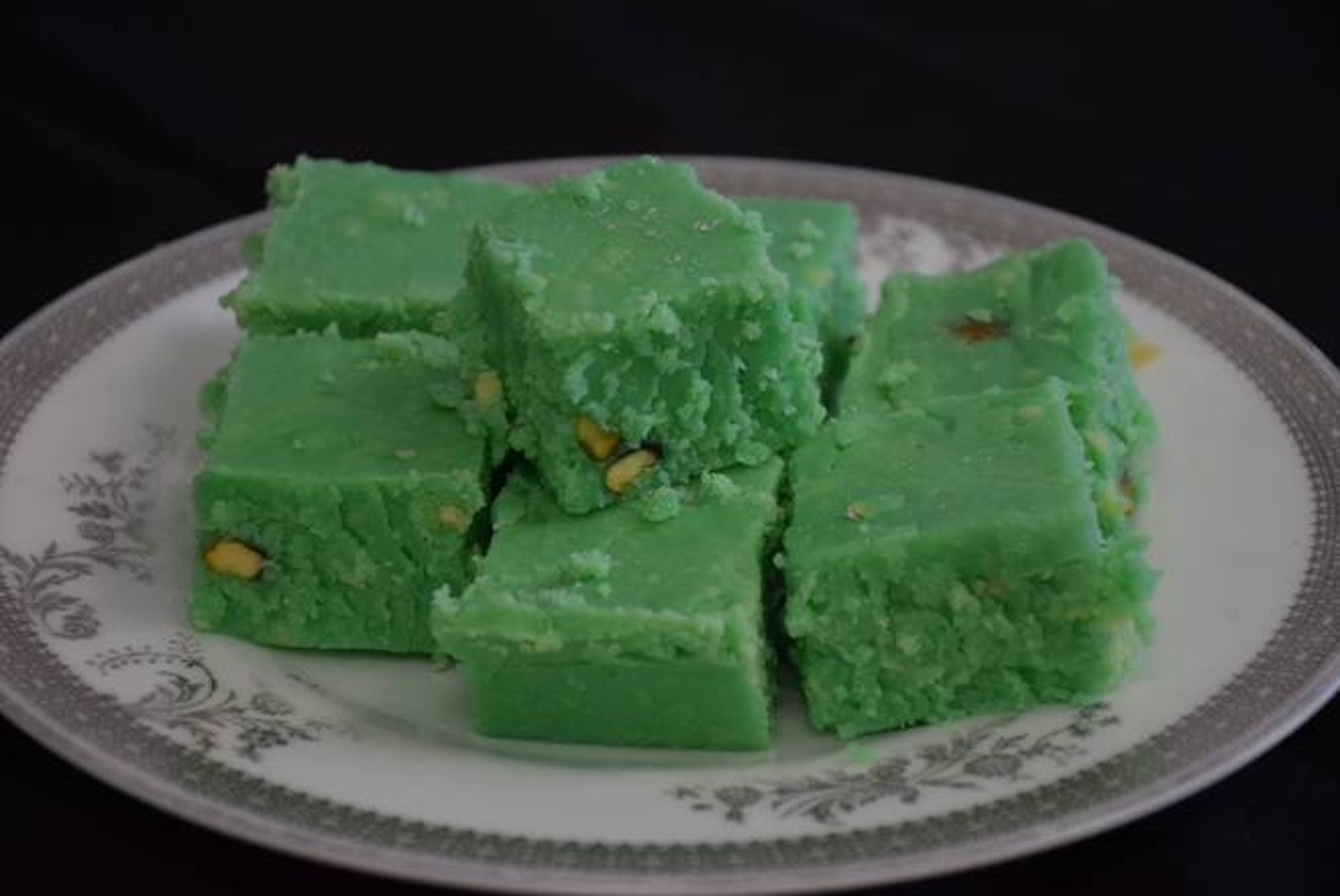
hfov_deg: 18.2
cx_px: 670
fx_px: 4191
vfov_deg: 12.2
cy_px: 448
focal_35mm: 112
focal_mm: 75
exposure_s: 1/200
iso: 800
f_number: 5
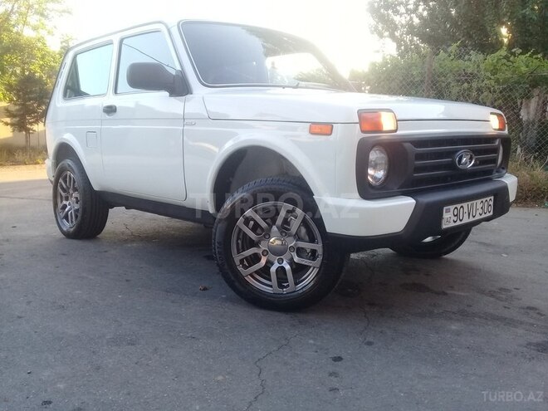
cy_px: 206
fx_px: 491
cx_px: 274
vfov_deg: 45.4
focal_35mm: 31
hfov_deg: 58.4
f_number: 2.2
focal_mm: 3.3
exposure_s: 1/100
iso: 64
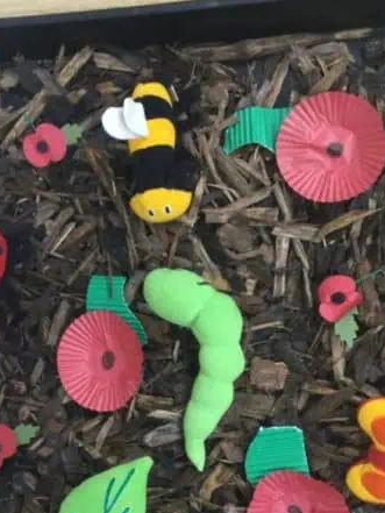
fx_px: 800
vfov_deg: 35.2
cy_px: 335
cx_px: 172
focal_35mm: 54
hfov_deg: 27.0
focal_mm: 3.3
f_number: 2.4
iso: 200
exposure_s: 1/20
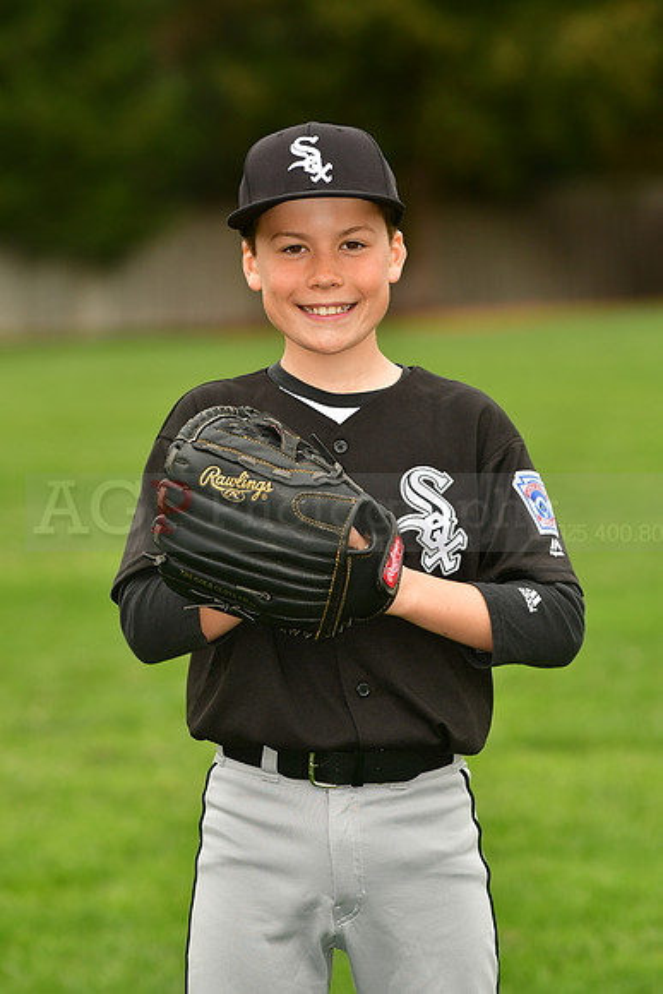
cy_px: 497
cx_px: 332
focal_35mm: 210
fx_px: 5797
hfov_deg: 6.5
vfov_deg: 9.8
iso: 320
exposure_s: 1/1250
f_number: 4
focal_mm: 140
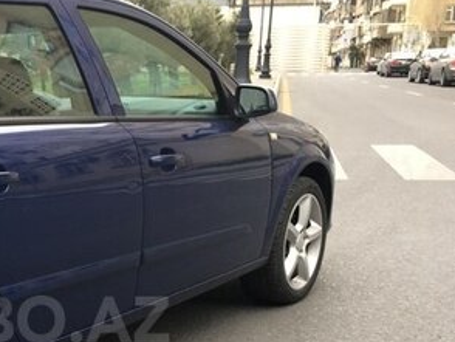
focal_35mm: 65
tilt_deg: -14.7
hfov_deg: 28.2
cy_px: 320
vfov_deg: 22.0
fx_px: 855
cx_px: 11
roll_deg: +1.0
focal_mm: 4.15
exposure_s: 1/50
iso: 32
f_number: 2.2
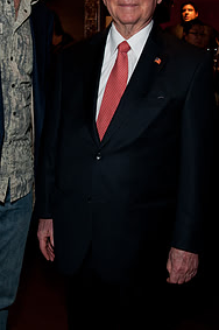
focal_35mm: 55
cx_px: 61
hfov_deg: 24.4
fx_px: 501
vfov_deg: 36.3
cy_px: 129
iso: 400
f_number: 8
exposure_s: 1/125
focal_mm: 23
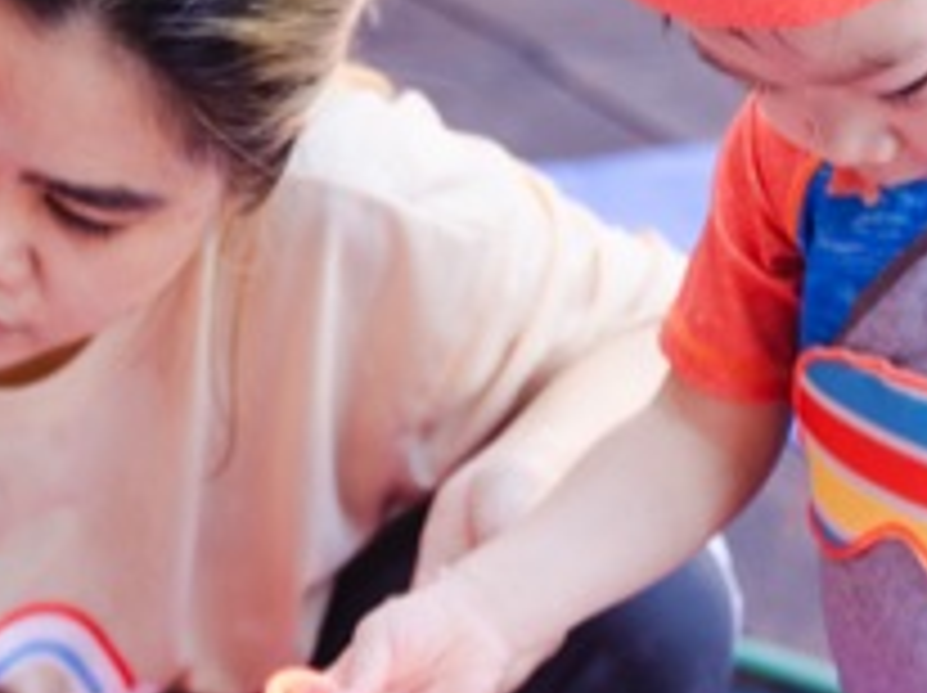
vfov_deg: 10.4
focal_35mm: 142
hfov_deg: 13.8
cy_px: 524
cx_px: 122
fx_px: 3798
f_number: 2.8
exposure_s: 1/100
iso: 100
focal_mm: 38
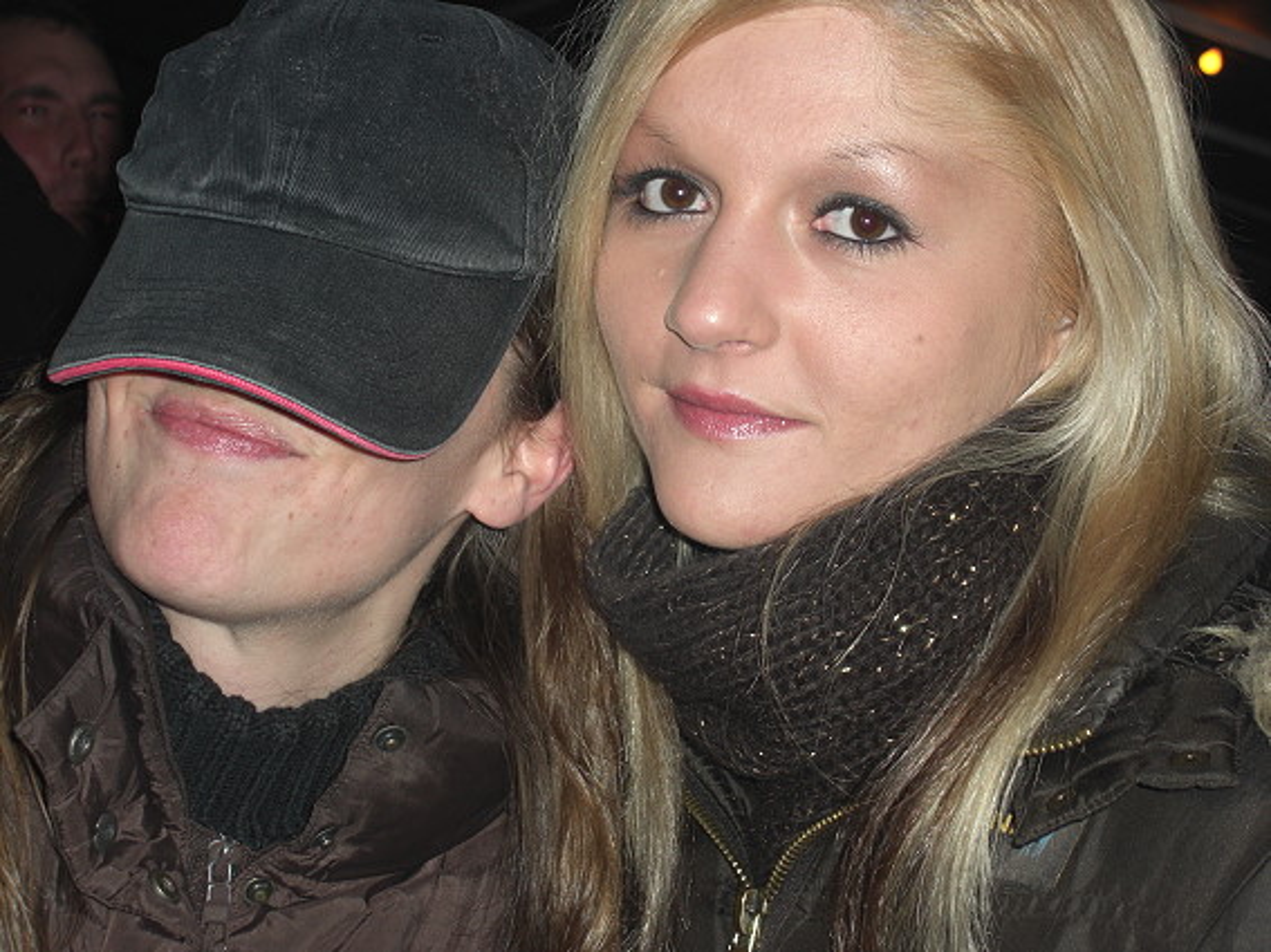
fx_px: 2937
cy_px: 476
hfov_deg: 24.4
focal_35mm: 80
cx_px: 636
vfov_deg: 18.4
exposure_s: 1/60
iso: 100
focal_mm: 16.6
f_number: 4.4
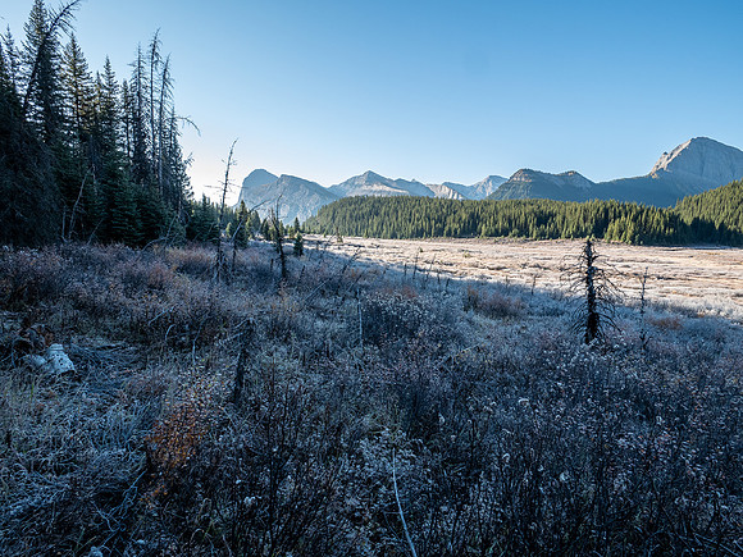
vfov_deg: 71.6
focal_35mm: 18
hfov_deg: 87.8
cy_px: 278
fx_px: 386
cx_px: 372
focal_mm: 9
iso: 200
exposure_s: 1/100
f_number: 8
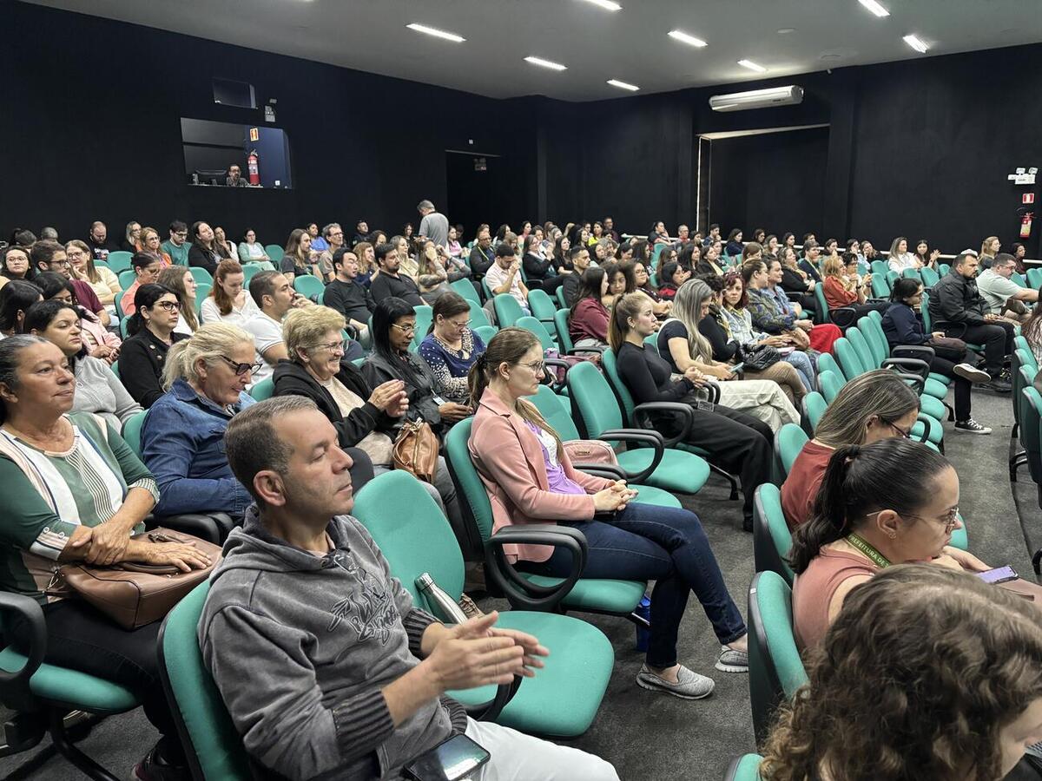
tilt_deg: -11.4
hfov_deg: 67.3
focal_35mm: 26
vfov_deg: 53.1
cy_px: 390
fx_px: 783
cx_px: 521
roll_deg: +1.5
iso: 500
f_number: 1.6
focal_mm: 5.96
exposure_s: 1/40
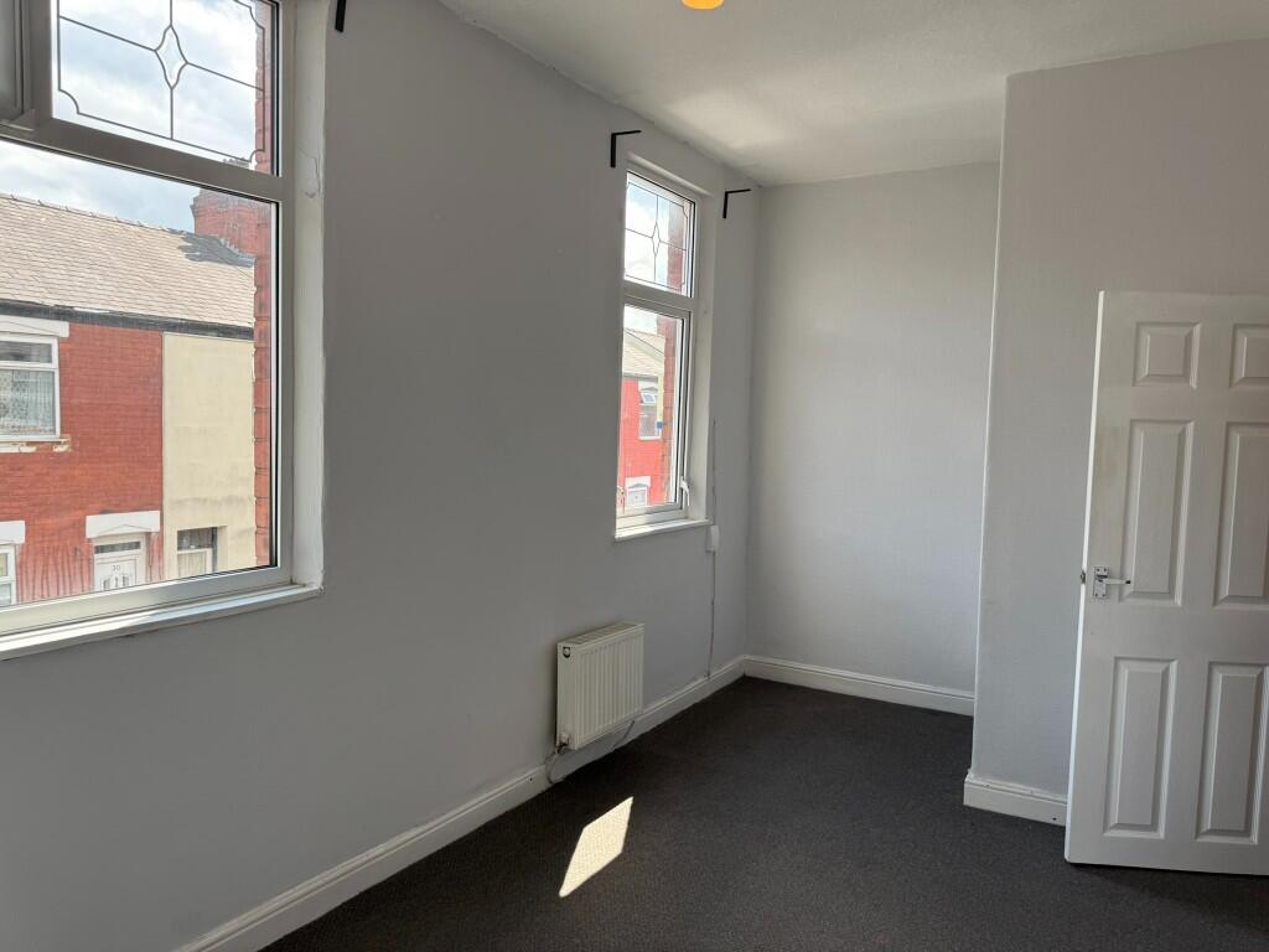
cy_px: 476
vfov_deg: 56.8
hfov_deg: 71.6
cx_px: 634
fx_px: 880
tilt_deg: -2.9
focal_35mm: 24
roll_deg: -1.0
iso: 100
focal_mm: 6.76
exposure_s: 1/607
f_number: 1.78
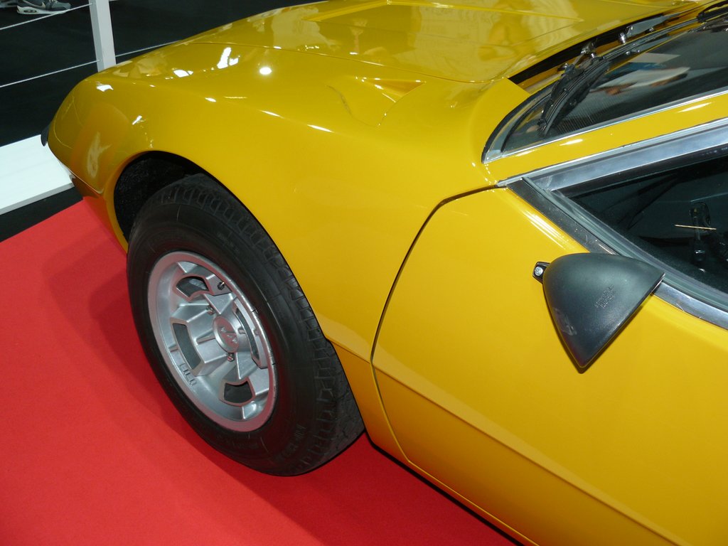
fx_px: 757
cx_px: 364
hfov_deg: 51.4
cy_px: 273
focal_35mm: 36
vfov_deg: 39.7
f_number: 2.8
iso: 100
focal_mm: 6
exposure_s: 1/40
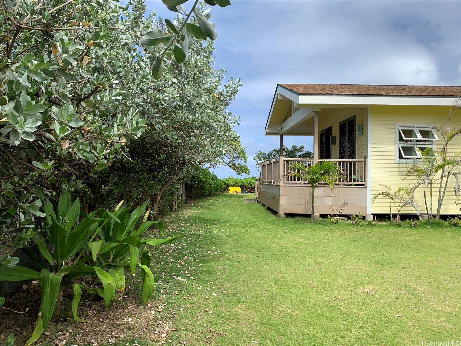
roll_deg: -0.5
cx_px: 230
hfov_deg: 67.3
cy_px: 173
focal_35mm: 26
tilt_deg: +3.8
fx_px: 346
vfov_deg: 53.1
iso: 25
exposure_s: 1/2033
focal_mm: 4.25
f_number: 1.8
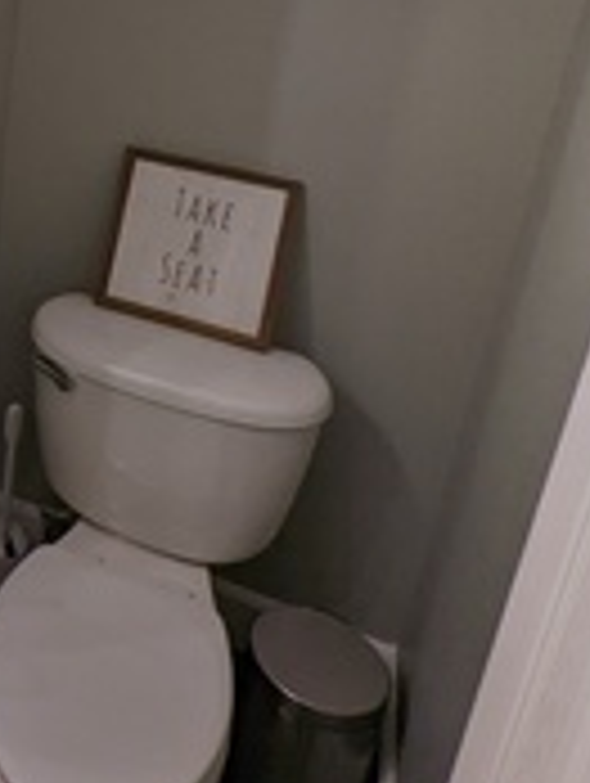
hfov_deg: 25.8
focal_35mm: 46
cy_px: 27
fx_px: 1043
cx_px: -225
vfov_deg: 37.4
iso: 51
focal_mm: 2.35
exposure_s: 1/120
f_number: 2.2
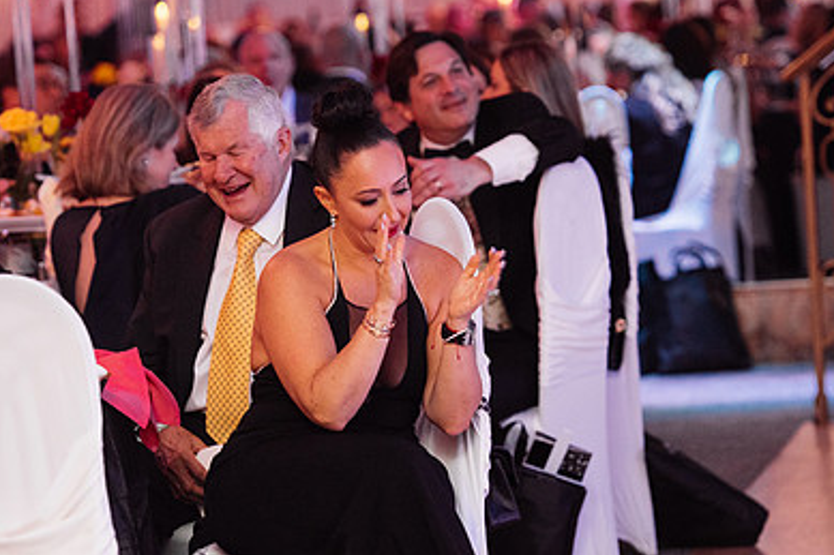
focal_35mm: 182
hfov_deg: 11.3
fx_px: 4214
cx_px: 416
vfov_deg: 7.5
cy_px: 232
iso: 2000
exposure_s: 1/200
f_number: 3.5
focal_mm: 122
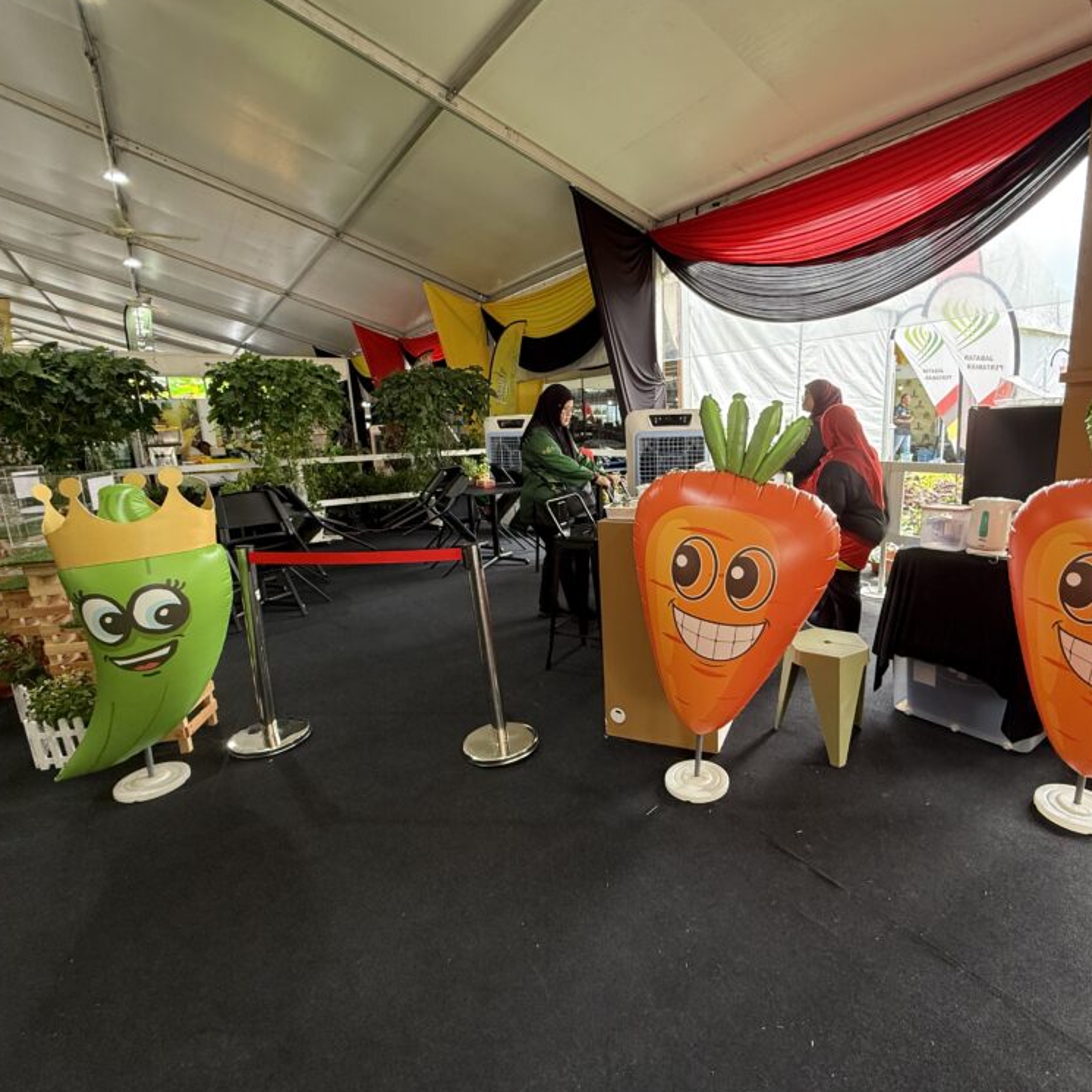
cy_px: 548
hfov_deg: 83.2
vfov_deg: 84.0
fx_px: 607
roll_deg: +2.7
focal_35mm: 17
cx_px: 639
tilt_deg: -11.8
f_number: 2.2
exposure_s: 1/99
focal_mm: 2.22
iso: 160
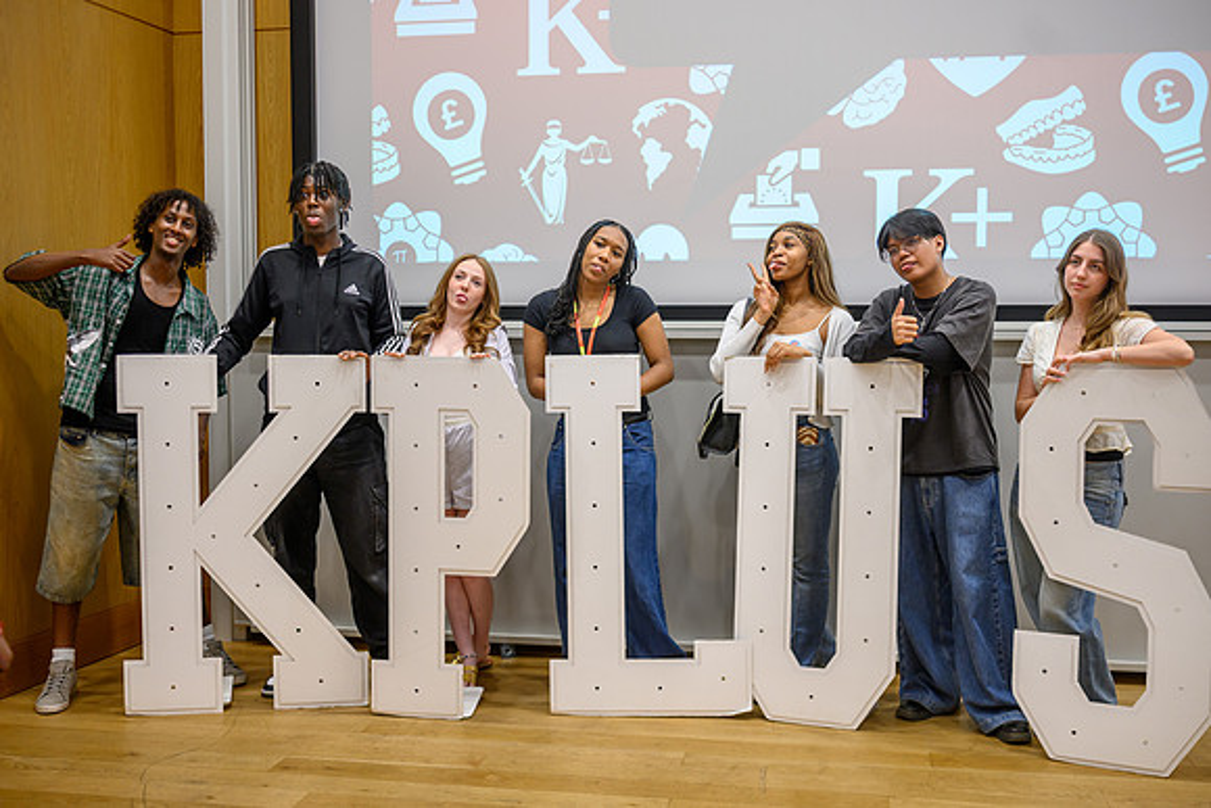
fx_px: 1183
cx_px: 606
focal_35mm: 35
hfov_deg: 54.2
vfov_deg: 37.7
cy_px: 404
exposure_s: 1/250
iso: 1400
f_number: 2.2
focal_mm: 35
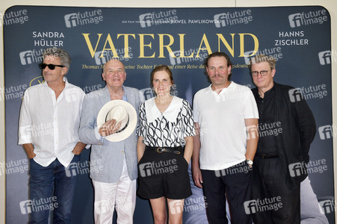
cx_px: 168
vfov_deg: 37.8
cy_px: 112
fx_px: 327
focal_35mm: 35
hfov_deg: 54.5
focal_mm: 35
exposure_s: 1/250
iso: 640
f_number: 7.1
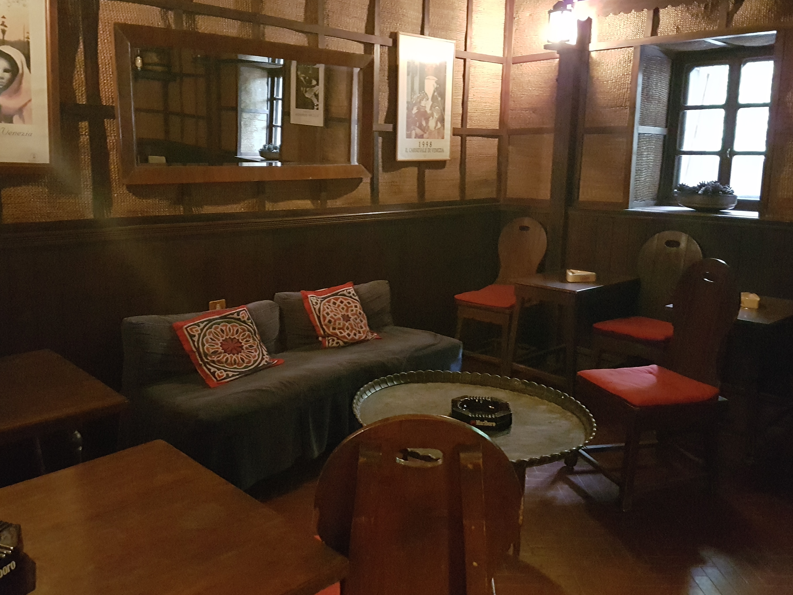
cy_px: 278
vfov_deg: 48.2
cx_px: 387
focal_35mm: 29
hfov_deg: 61.7
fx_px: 664
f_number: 1.7
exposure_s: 1/10
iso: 1250
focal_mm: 4.2
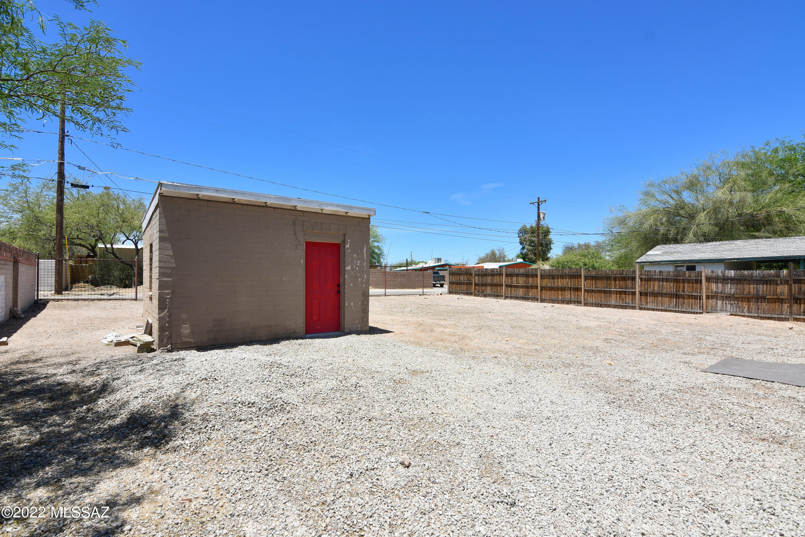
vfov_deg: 73.7
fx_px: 358
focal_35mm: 16
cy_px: 268
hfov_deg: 96.7
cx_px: 402
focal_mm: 11
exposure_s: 1/400
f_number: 10
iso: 100
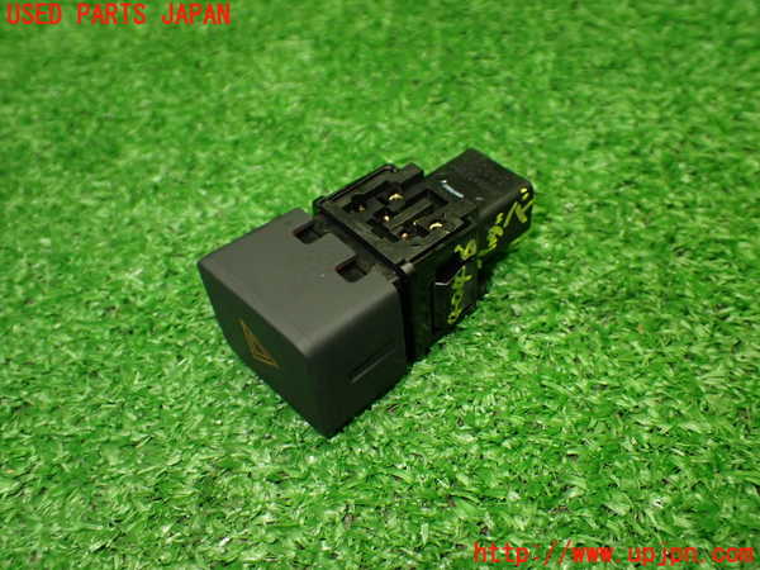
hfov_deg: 56.8
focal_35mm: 32
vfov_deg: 44.2
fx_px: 703
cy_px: 285
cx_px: 380
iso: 500
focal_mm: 5.79
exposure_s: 1/125
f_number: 2.4
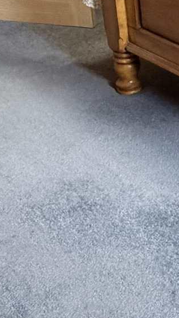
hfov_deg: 13.1
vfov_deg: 24.0
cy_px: -26
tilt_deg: -20.3
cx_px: 325
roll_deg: -0.2
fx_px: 700
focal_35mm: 83
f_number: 2.2
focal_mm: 2.22
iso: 640
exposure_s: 1/60
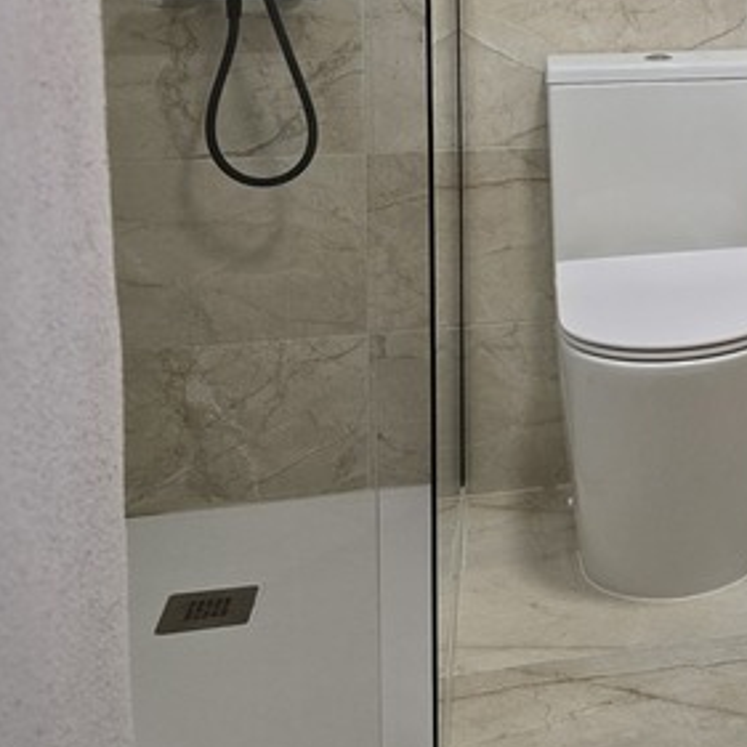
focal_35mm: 65
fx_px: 1587
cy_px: 23
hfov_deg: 22.4
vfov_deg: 25.4
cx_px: 1082
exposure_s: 1/100
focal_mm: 6.3
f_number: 1.7
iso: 160
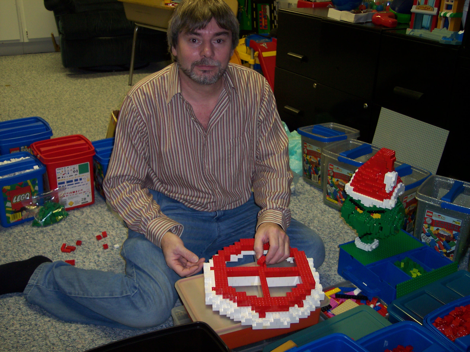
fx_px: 516
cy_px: 176
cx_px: 235
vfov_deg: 37.7
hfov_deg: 49.0
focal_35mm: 38
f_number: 2.8
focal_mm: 8
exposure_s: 1/30
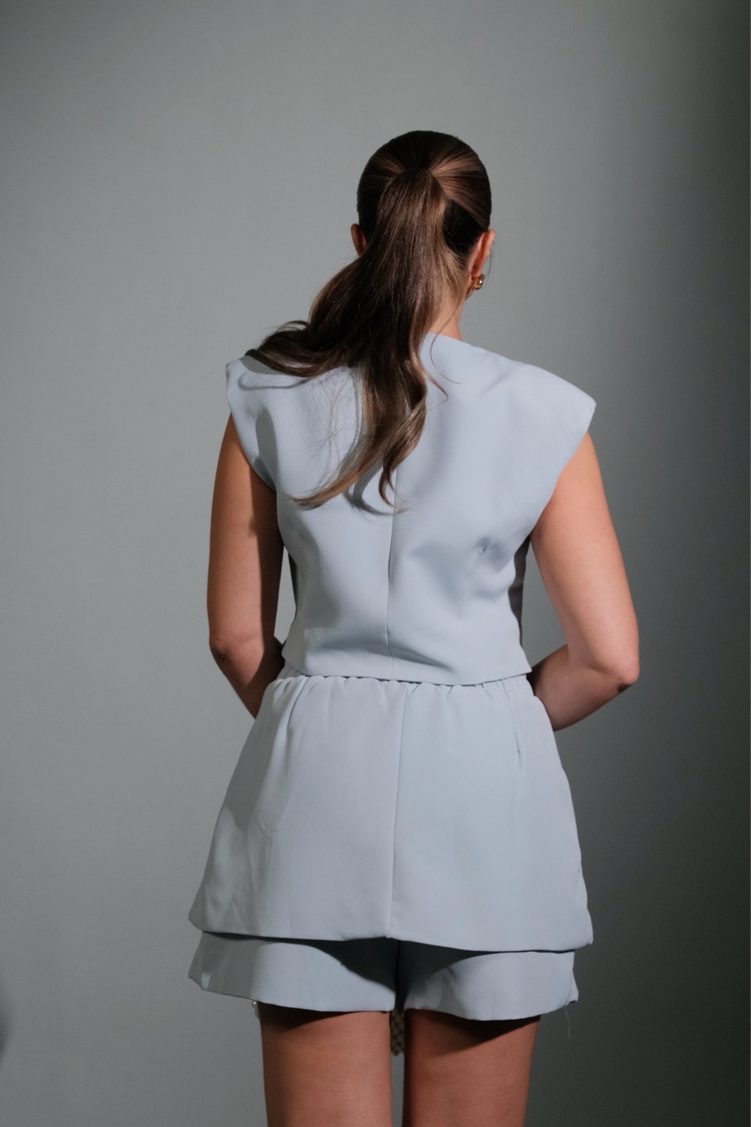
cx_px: 376
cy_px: 564
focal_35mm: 75
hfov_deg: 18.2
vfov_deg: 27.0
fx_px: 2347
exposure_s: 1/250
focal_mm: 50
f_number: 7.1
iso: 1600
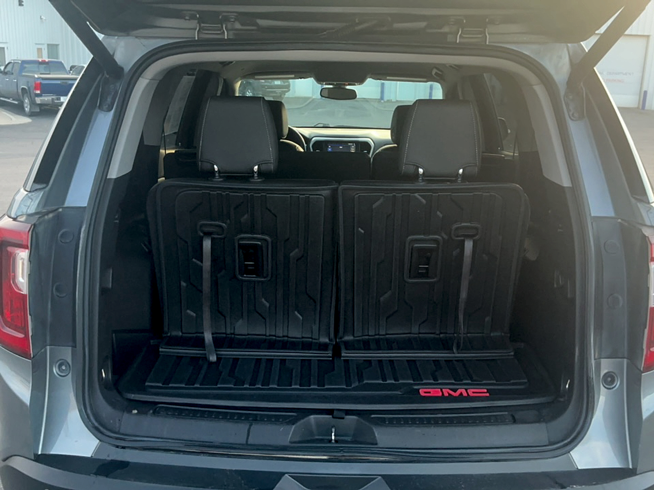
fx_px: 567
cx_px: 327
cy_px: 245
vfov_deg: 46.8
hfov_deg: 60.0
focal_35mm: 30
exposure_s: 1/60
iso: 64
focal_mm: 3
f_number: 1.8
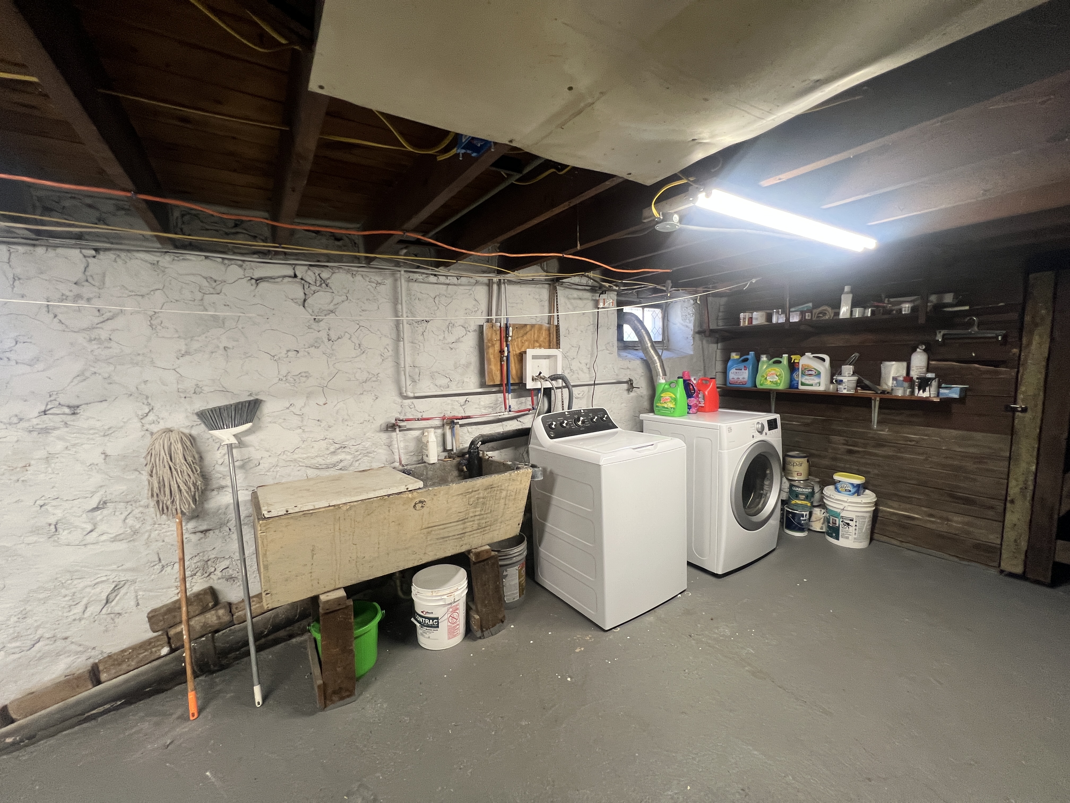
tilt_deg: -5.6
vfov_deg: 89.9
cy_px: 402
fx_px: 402
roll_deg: +2.1
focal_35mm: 13
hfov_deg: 106.2
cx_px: 535
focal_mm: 1.57
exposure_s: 1/60
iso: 160
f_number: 1.8
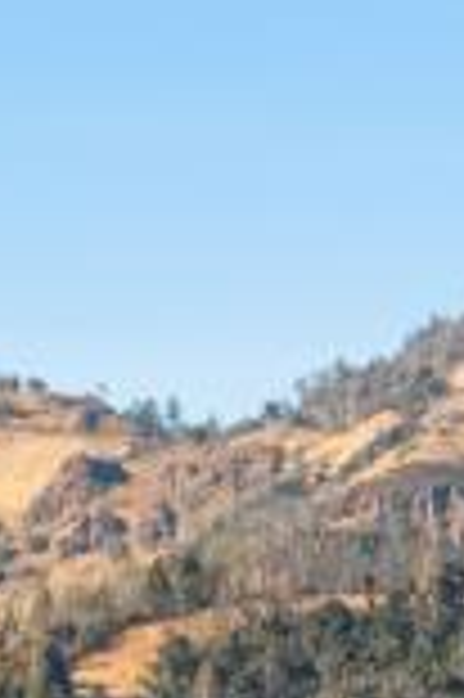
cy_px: 1655
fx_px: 14415
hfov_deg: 1.8
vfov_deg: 2.8
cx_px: -1221
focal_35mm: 744
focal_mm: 77
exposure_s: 1/4000
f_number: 10
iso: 400
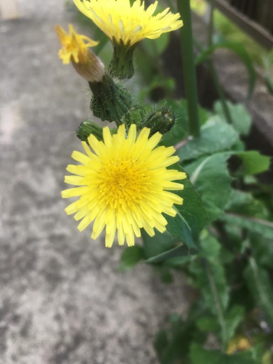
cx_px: 136
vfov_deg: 61.7
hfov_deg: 48.2
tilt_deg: -45.6
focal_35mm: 29
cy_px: 182
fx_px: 305
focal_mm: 4.15
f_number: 2.2
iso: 40
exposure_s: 1/120
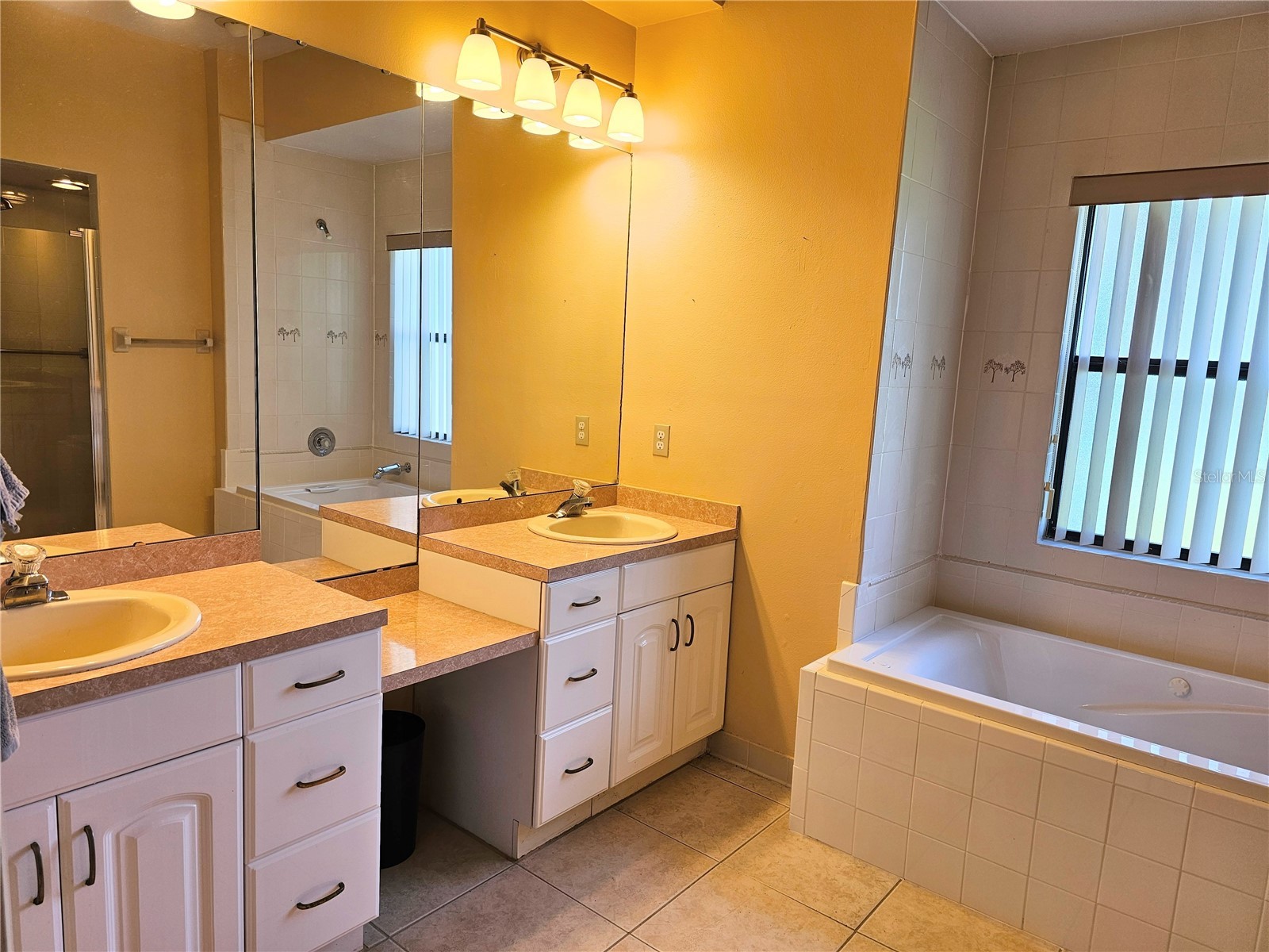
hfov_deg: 73.9
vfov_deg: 58.9
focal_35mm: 23
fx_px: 843
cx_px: 634
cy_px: 476
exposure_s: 1/120
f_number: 1.7
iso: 50
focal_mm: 6.3
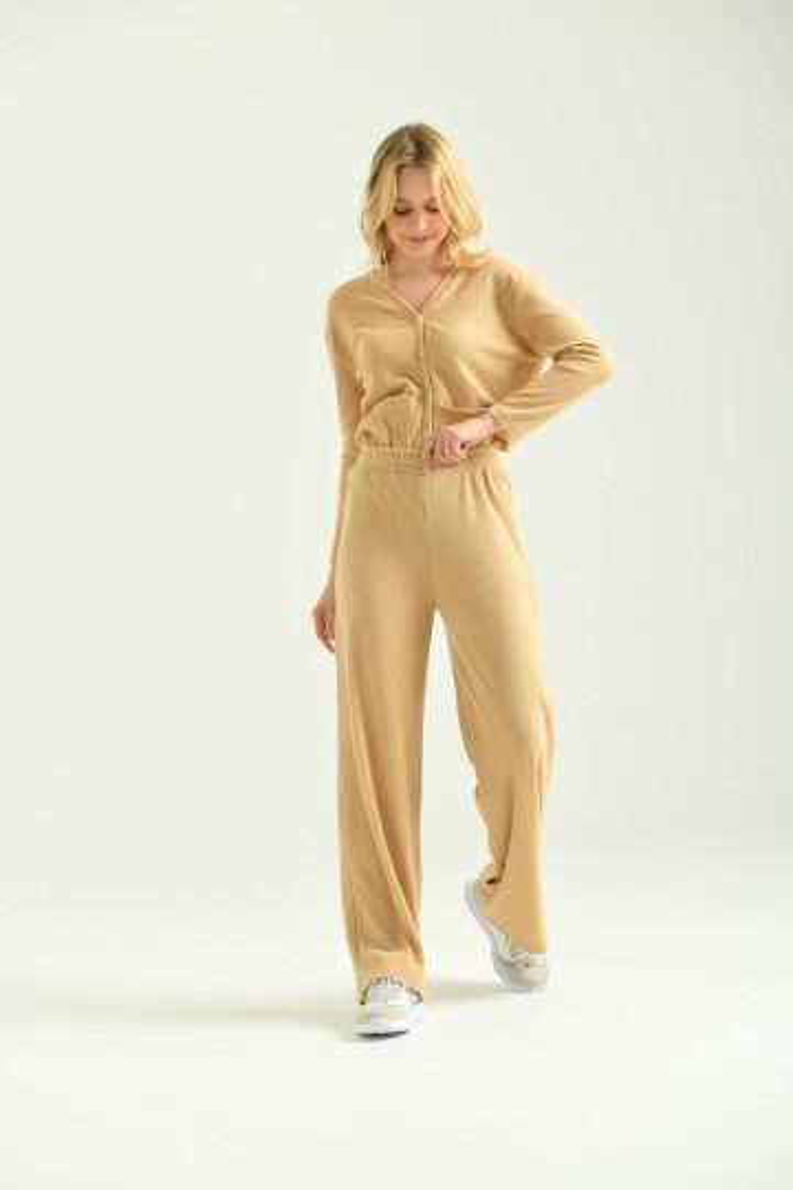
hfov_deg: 16.7
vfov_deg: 24.8
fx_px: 2709
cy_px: 595
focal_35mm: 82
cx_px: 396
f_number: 5.6
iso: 125
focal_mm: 82
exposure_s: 1/160
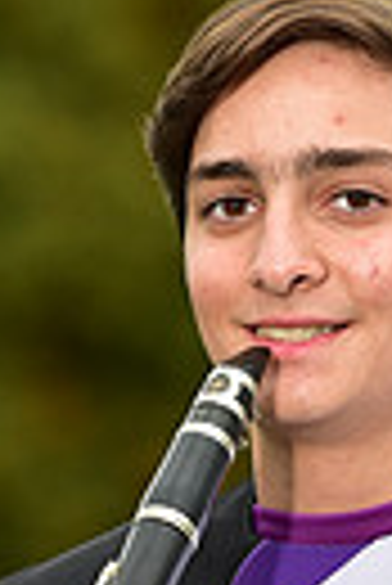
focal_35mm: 890
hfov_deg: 1.5
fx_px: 14497
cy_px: 765
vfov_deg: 2.3
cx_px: 354
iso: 500
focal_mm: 200
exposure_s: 1/250
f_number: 5
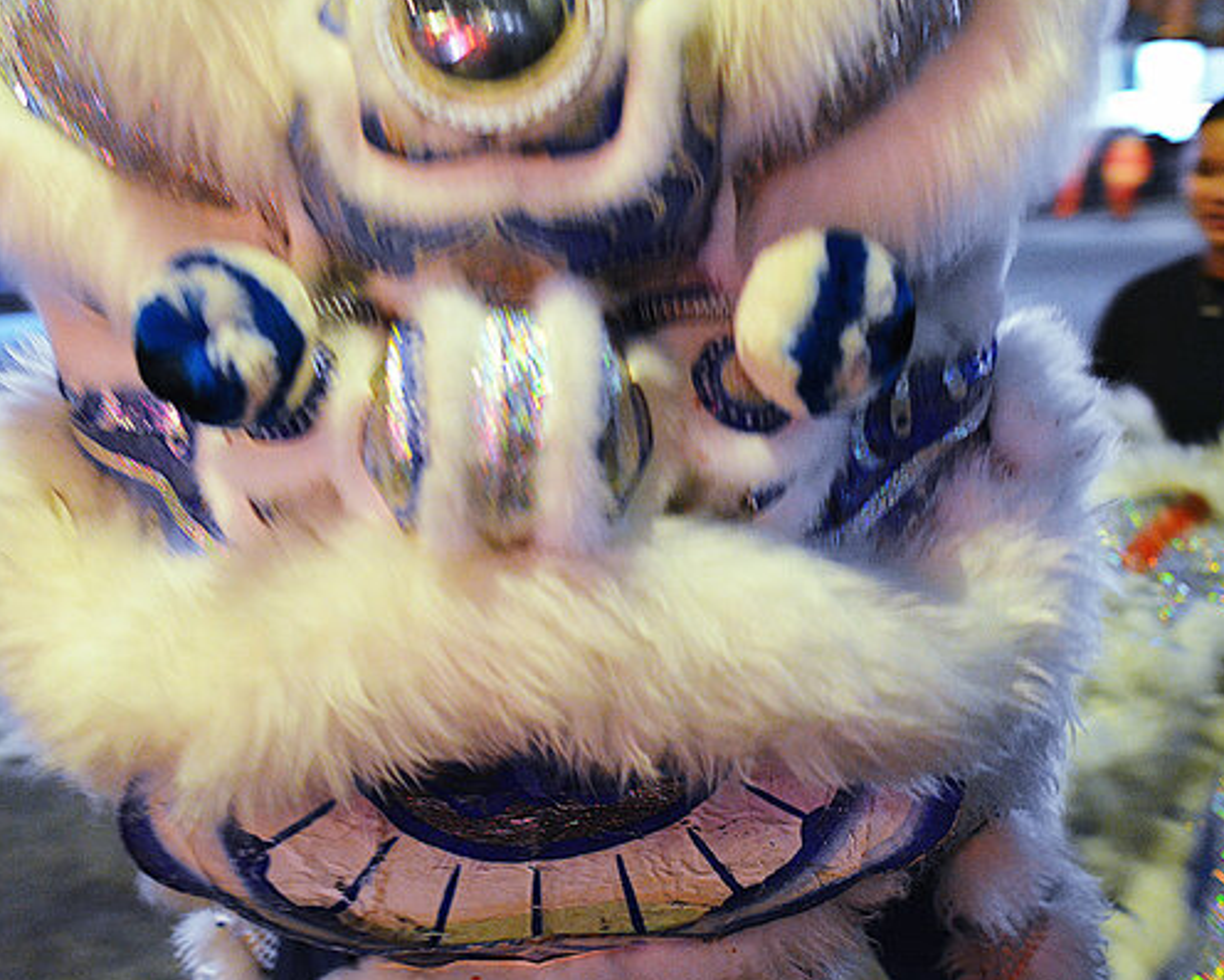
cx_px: 506
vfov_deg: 24.0
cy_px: 473
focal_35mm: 64
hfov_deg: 29.7
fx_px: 2305
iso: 2500
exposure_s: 1/30
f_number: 2.8
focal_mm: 35
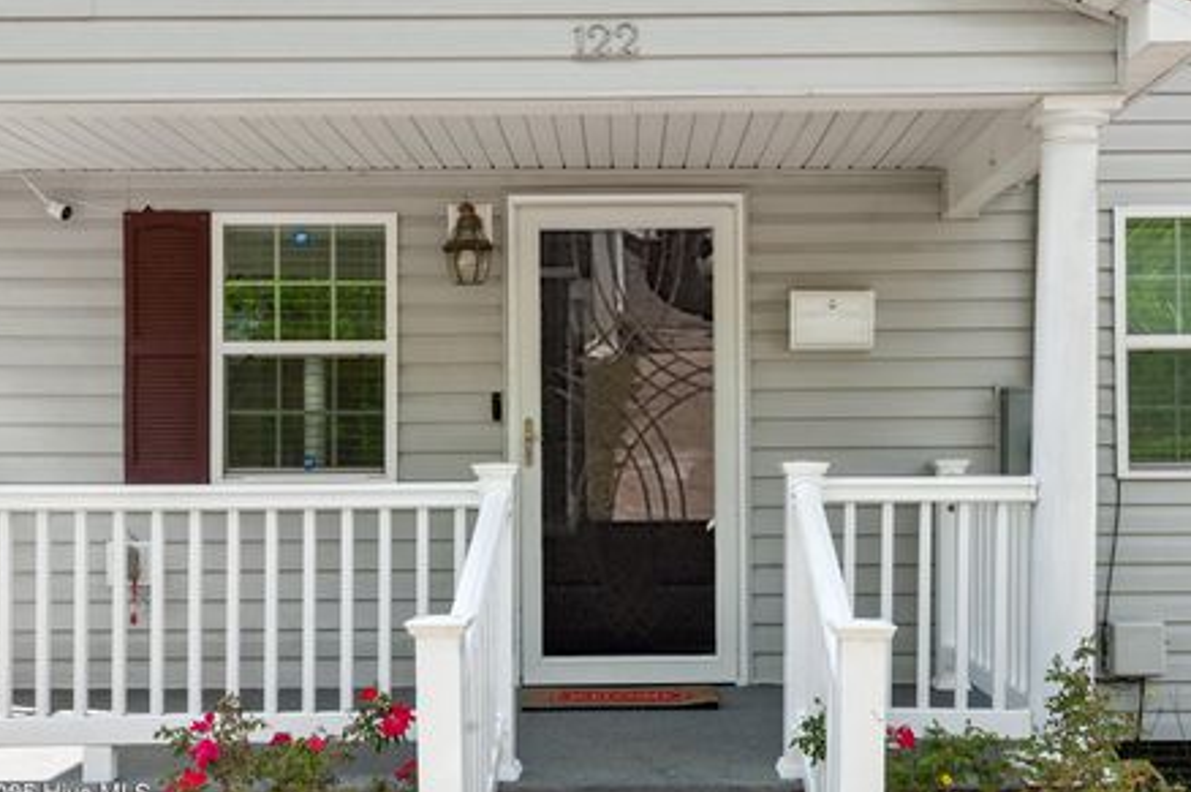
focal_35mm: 40
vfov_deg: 33.3
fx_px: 1322
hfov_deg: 48.5
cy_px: 382
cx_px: 636
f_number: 9
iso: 400
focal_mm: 35
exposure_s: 1/320
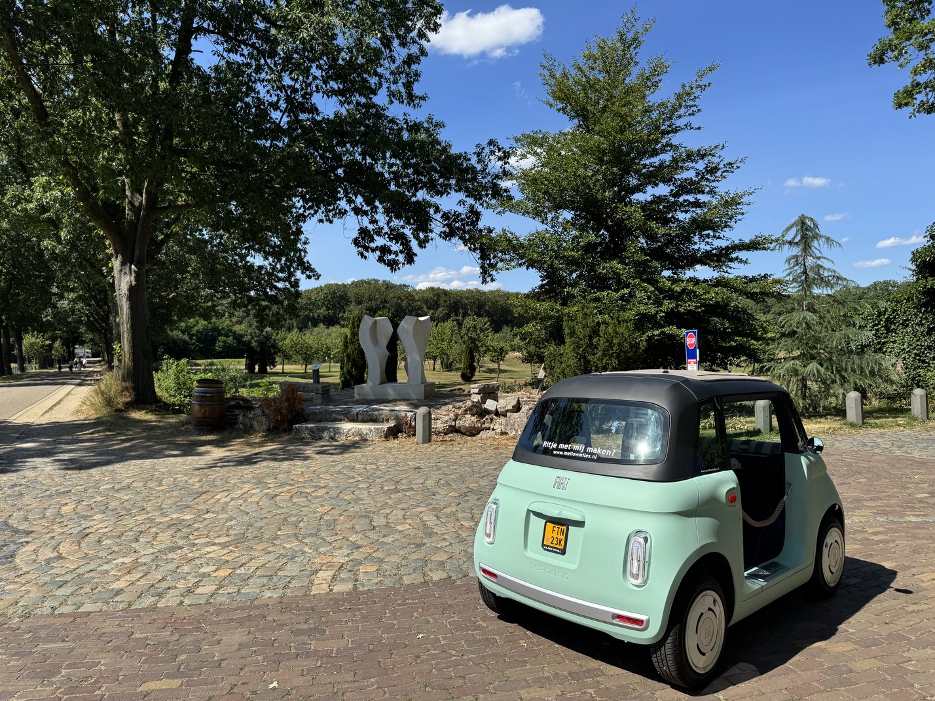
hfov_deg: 71.6
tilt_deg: +0.0
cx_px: 468
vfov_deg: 56.8
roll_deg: +1.6
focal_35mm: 24
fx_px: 648
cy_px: 350
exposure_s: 1/4310
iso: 80
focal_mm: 6.76
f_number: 1.78
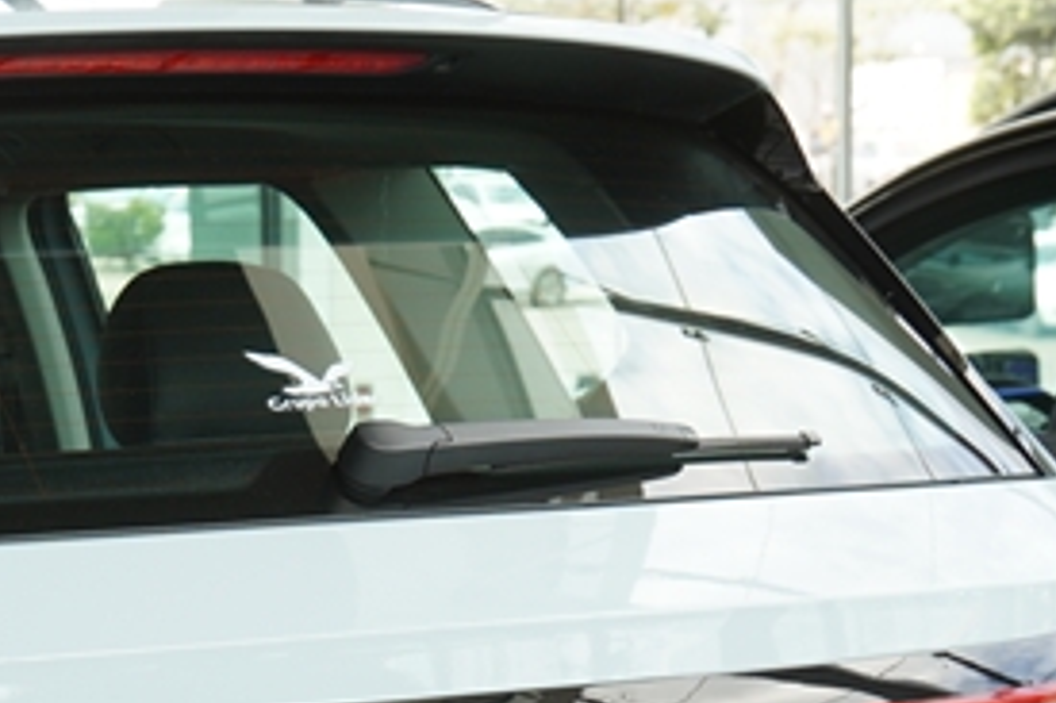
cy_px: 970
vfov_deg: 9.6
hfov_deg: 14.2
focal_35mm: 140
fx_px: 4100
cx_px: -238
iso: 160
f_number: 4.5
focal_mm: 25
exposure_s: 1/100
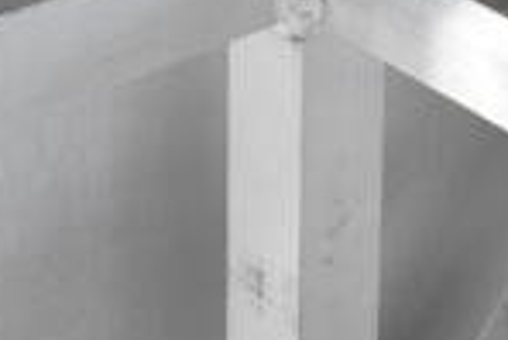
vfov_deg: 6.7
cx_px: 336
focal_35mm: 198
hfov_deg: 10.4
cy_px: -338
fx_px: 2797
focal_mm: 32
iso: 2800
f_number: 4.5
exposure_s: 1/50
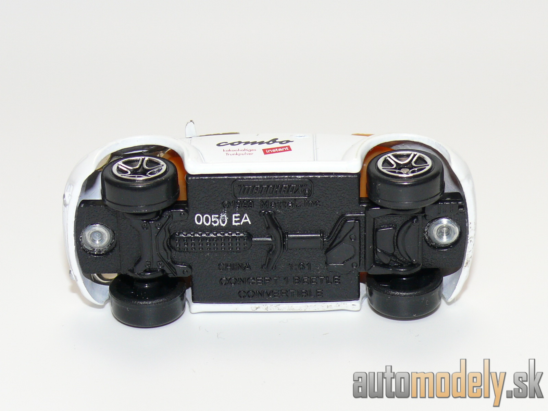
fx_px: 1773
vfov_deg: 13.2
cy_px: 206
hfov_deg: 17.6
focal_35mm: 112
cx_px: 274
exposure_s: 1/30
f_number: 4
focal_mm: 14.2
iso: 100
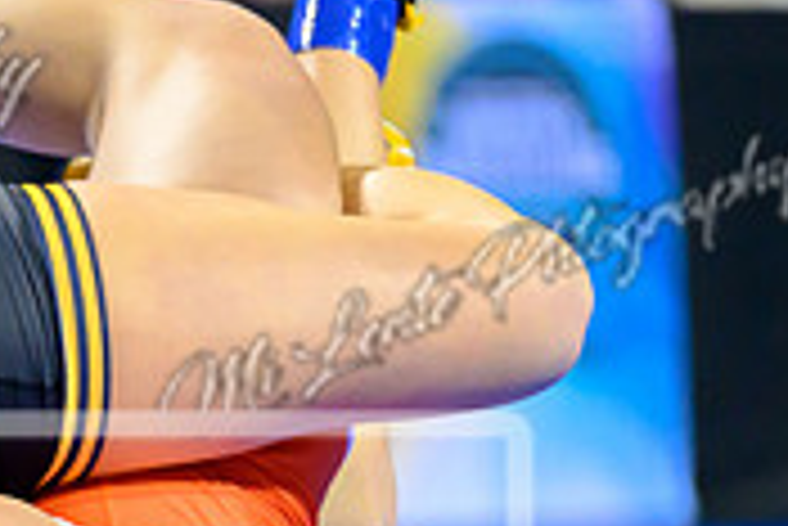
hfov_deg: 2.4
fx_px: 18664
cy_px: 903
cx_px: -517
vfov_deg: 1.6
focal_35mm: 852
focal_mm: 200
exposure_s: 1/800
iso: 3200
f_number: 2.8
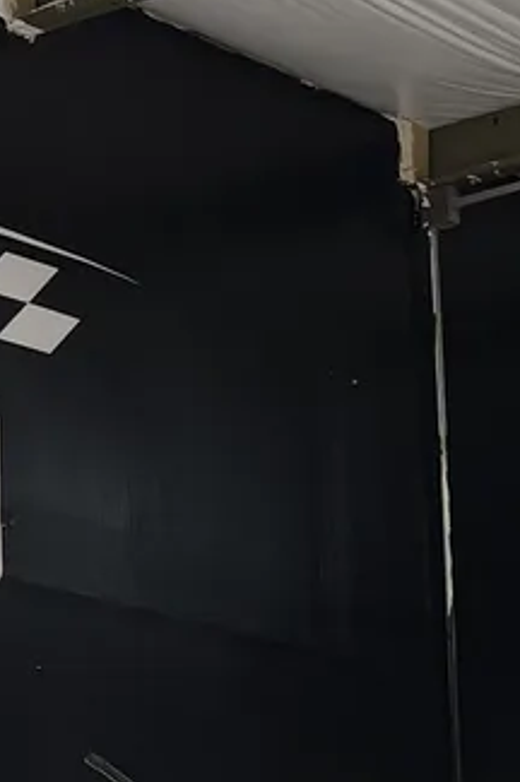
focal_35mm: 123
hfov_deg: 10.7
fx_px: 2670
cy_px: 1100
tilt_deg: +1.2
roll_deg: +1.5
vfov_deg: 15.6
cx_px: 780
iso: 160
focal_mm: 6.76
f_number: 1.78
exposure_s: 1/230
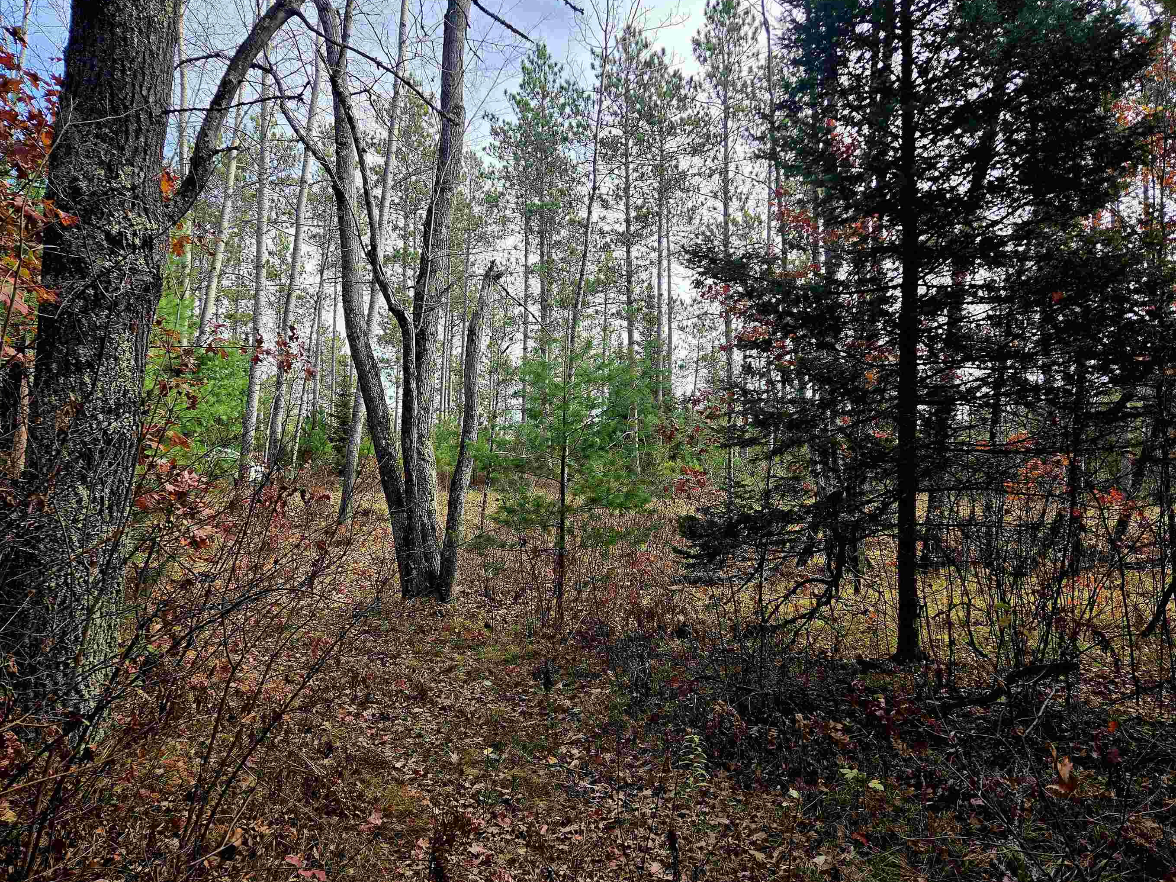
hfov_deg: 67.3
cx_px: 575
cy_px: 458
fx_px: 883
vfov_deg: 53.0
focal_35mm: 26
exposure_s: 1/1667
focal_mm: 5.4
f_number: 1.8
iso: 80
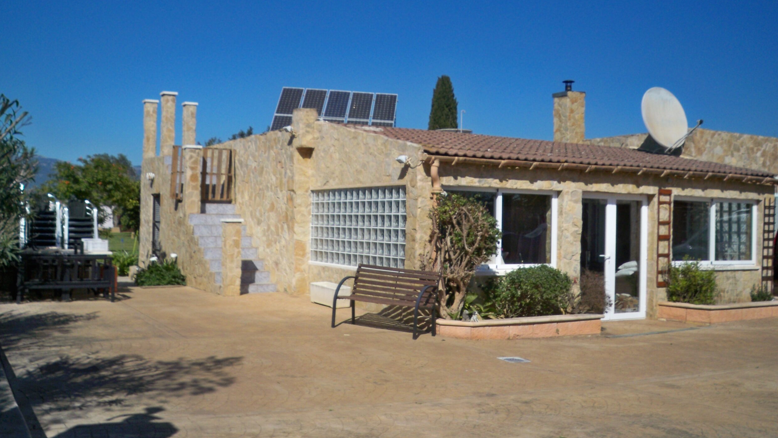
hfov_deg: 51.6
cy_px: 187
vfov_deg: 30.4
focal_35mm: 39
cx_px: 395
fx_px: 805
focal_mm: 6.3
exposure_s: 1/1000
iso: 64
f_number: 4.7
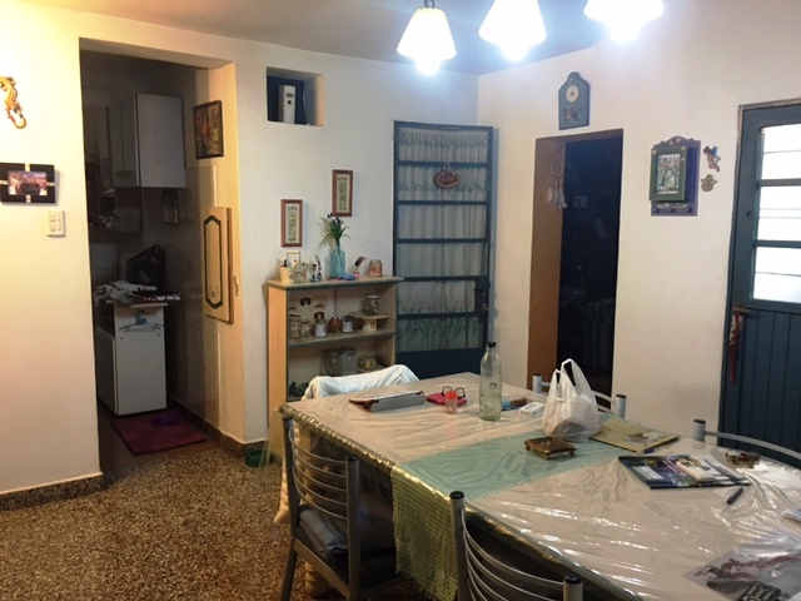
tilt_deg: -7.2
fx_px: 671
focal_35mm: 29
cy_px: 300
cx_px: 400
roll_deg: -0.5
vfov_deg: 48.2
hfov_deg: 61.7
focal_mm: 4.15
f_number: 2.2
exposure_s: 1/17
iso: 100
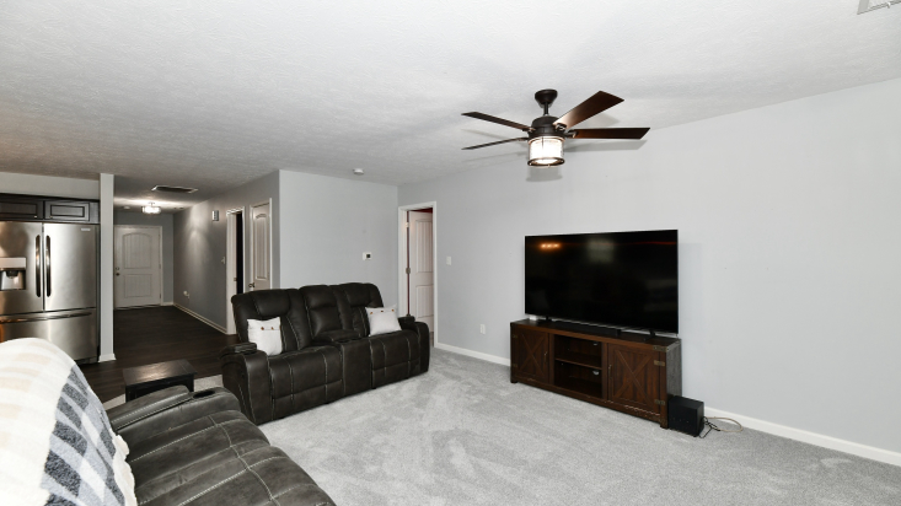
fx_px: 358
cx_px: 446
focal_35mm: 15
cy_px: 260
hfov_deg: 103.0
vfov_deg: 70.5
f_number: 6.3
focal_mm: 14
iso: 640
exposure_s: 1/60
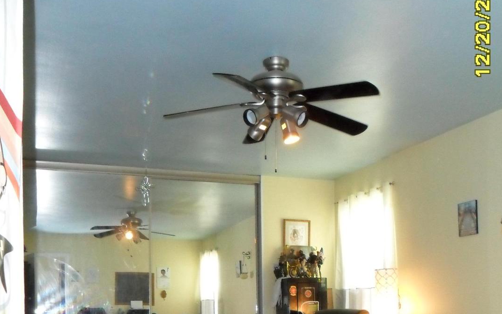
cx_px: 265
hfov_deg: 48.2
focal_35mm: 41
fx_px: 561
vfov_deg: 29.7
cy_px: 294
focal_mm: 4.9
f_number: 3.5
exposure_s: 1/45
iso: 400
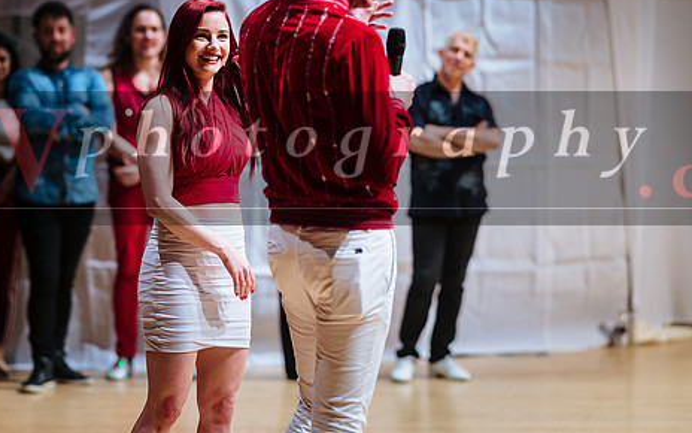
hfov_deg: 15.6
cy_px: 149
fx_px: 2527
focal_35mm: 134
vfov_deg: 9.8
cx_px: 340
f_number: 2.2
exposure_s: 1/640
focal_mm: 105
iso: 800
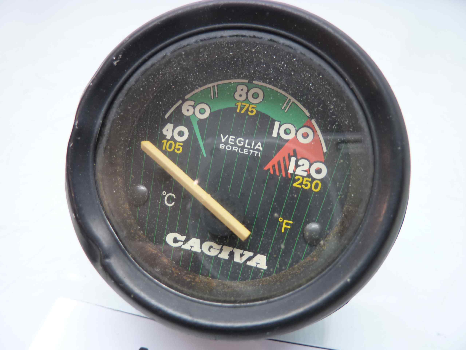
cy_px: 175
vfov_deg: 54.9
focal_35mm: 25
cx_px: 233
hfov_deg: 69.4
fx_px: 337
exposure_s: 1/8
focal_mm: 4.1
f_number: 3.3
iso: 125
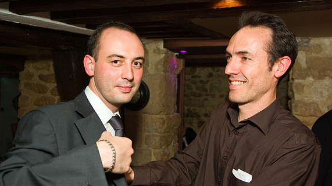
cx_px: 166
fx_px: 295
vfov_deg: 35.1
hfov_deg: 58.7
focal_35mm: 34
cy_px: 92
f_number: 4
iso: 140
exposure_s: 1/30
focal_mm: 21
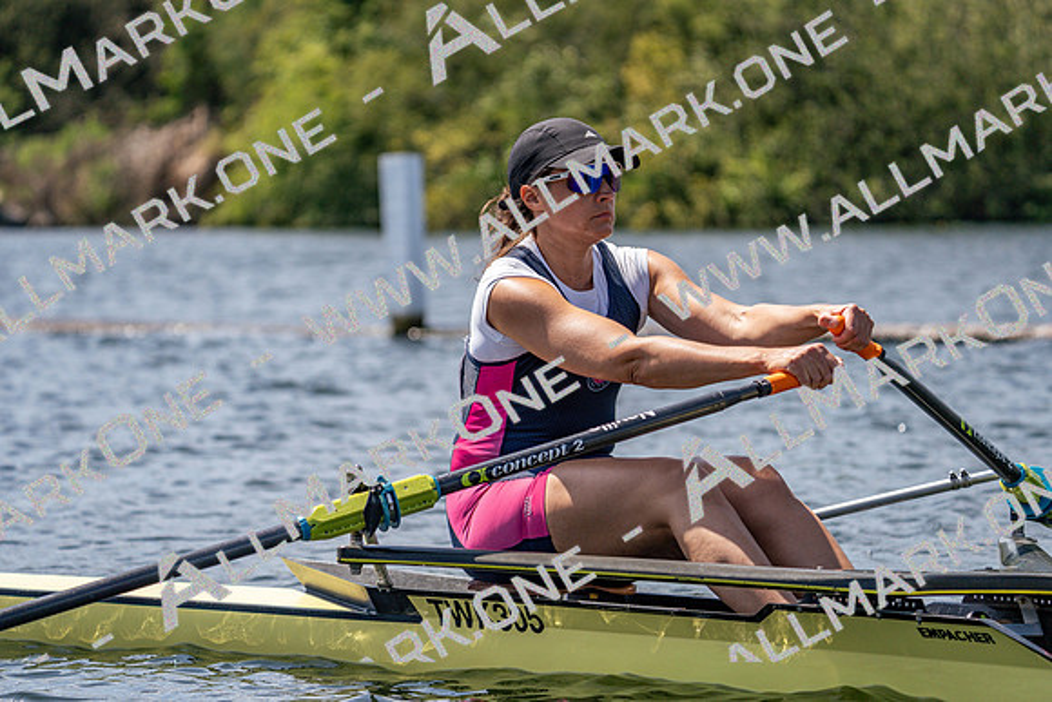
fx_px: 5846
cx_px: 526
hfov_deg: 10.3
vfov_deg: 6.9
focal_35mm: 200
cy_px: 351
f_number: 5.6
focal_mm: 200
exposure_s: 1/2000
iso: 250
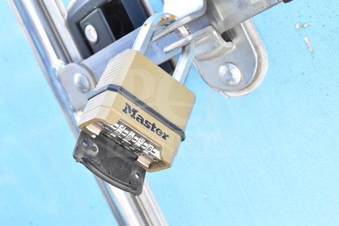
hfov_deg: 37.8
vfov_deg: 25.8
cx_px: 170
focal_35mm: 52
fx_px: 494
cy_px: 113
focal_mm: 35
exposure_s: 1/640
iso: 6400
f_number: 13
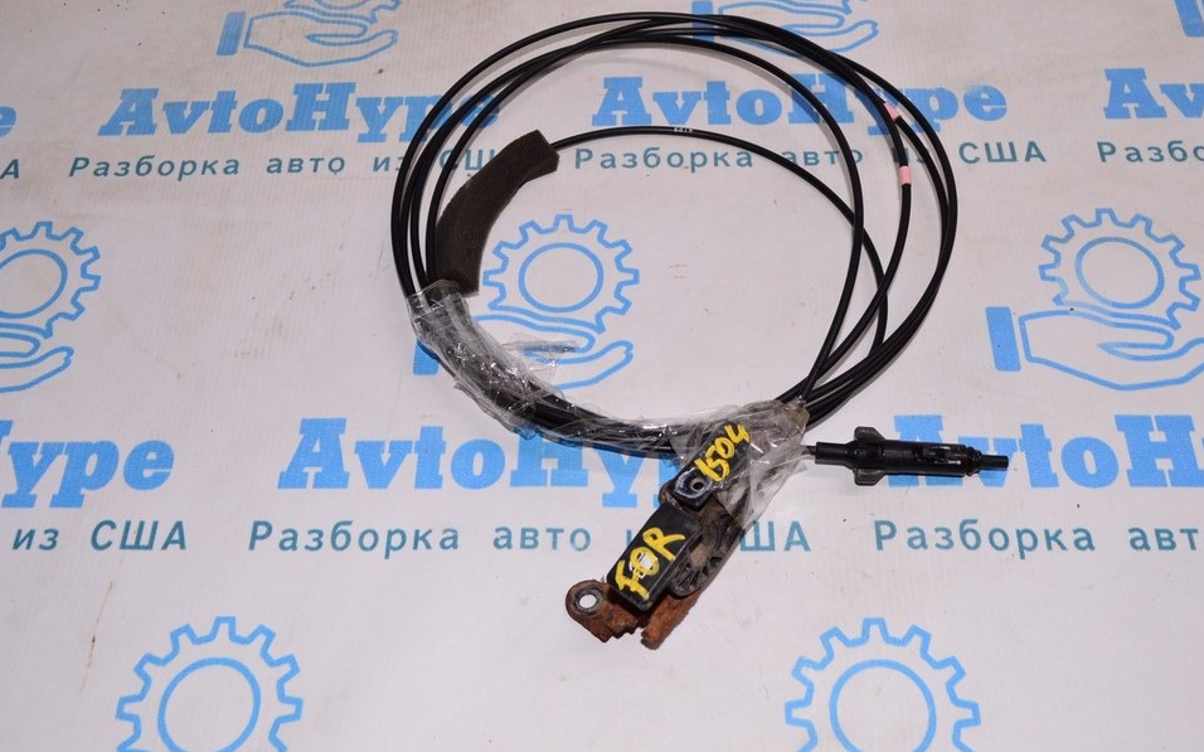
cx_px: 603
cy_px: 356
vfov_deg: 35.3
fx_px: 1181
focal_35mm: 36
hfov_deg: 54.0
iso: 1600
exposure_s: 1/200
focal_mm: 22
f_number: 8
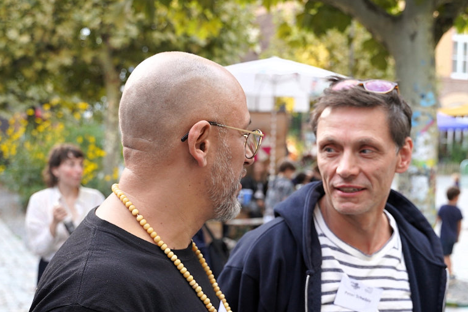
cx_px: 272
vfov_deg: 25.6
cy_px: 243
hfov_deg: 38.1
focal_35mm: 52
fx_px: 676
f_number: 4
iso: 500
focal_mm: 31
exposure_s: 1/160
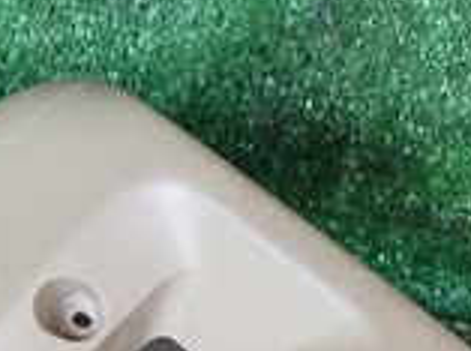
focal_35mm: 115
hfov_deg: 16.8
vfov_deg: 11.9
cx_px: -3
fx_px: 1561
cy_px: 603
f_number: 2.3
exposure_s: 1/60
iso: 100
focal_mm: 5.4
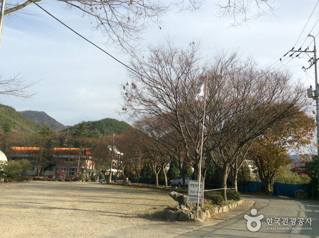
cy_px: 119
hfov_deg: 55.4
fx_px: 304
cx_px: 160
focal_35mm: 33
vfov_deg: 42.8
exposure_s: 1/829
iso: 32
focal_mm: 3.3
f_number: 2.4
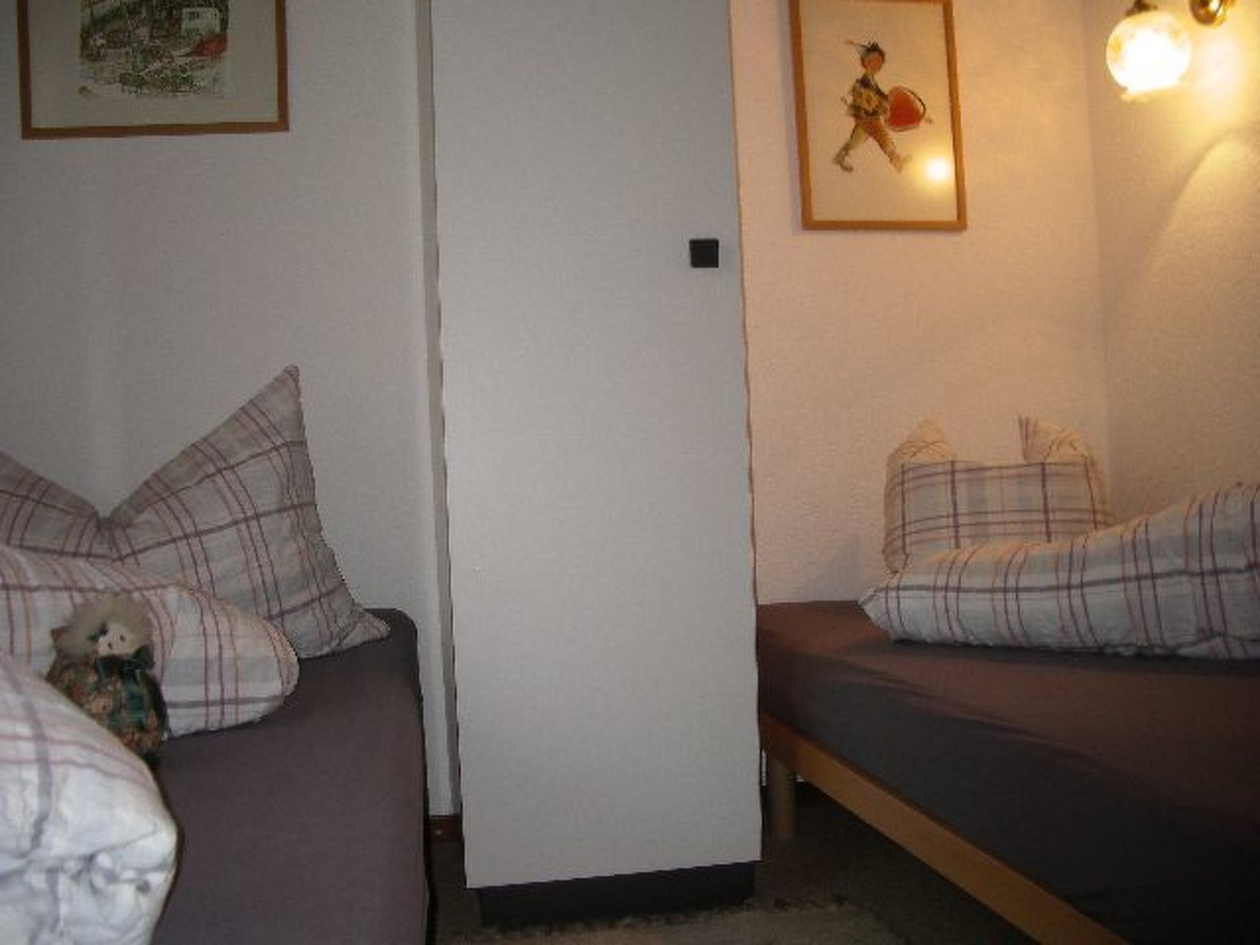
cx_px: 630
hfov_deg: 52.6
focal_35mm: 35
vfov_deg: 40.7
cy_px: 472
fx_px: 1274
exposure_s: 1/40
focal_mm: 5.8
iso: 160
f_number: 2.6
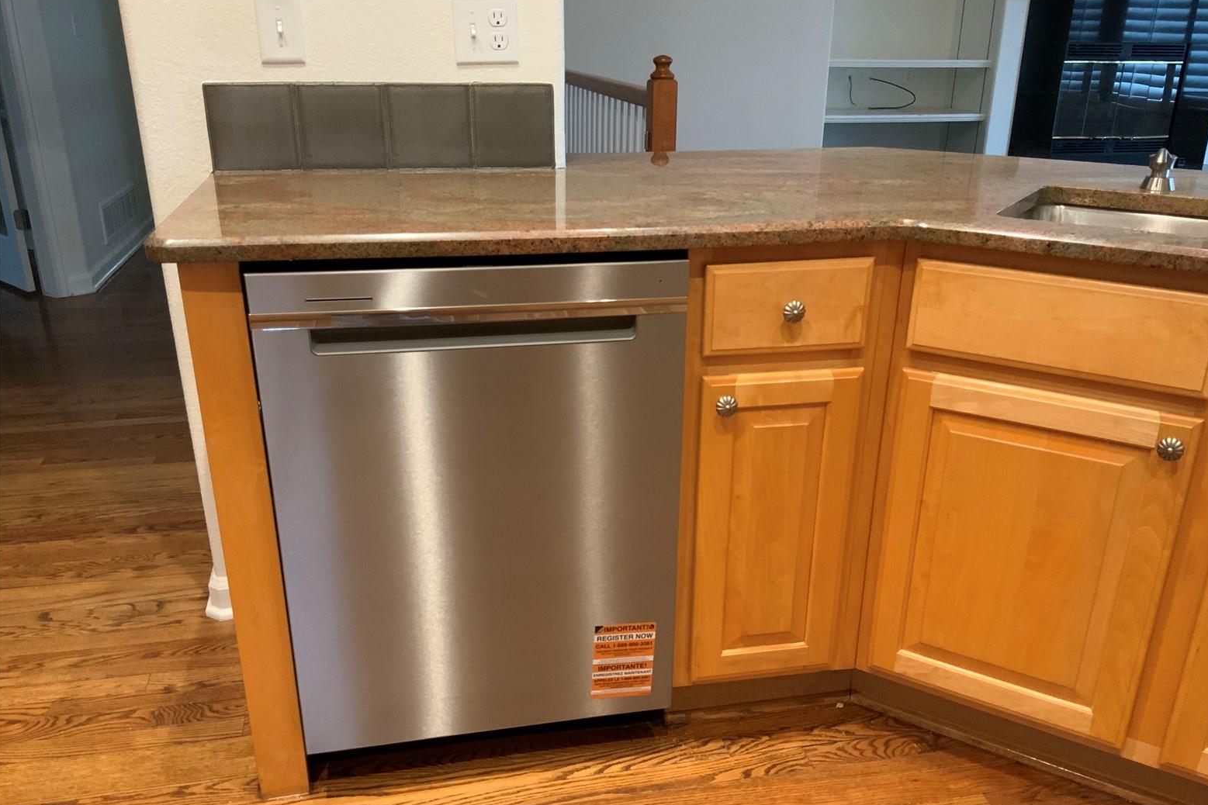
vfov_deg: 42.2
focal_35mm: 31
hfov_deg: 60.3
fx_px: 1040
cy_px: 457
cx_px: 617
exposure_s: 1/40
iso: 250
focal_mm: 3
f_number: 1.8
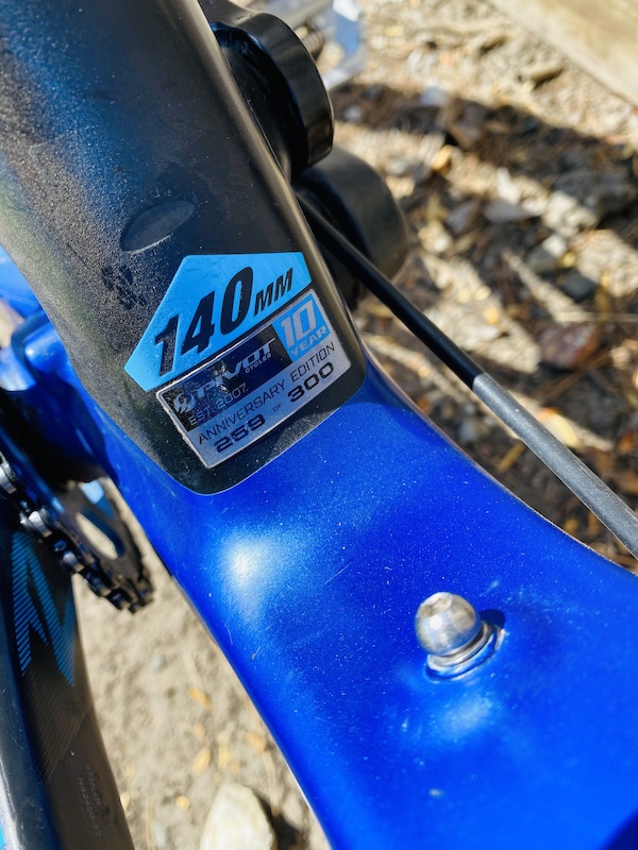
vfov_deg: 67.3
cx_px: 319
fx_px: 639
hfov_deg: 53.1
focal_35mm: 26
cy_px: 425
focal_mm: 4.25
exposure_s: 1/827
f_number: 1.8
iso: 32
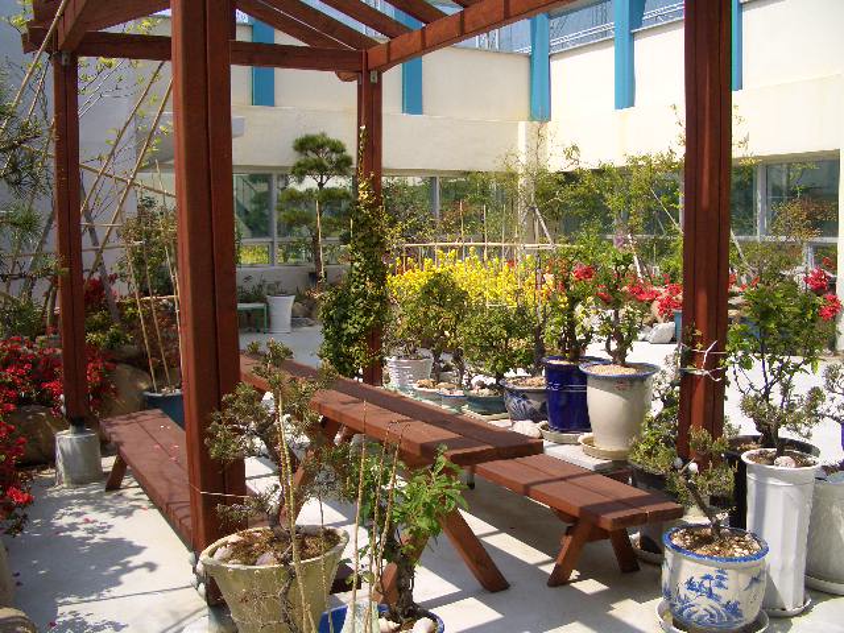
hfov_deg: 52.6
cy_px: 316
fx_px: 853
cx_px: 422
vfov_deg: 40.7
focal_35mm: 35
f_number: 4.3
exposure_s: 1/400
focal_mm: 5.8
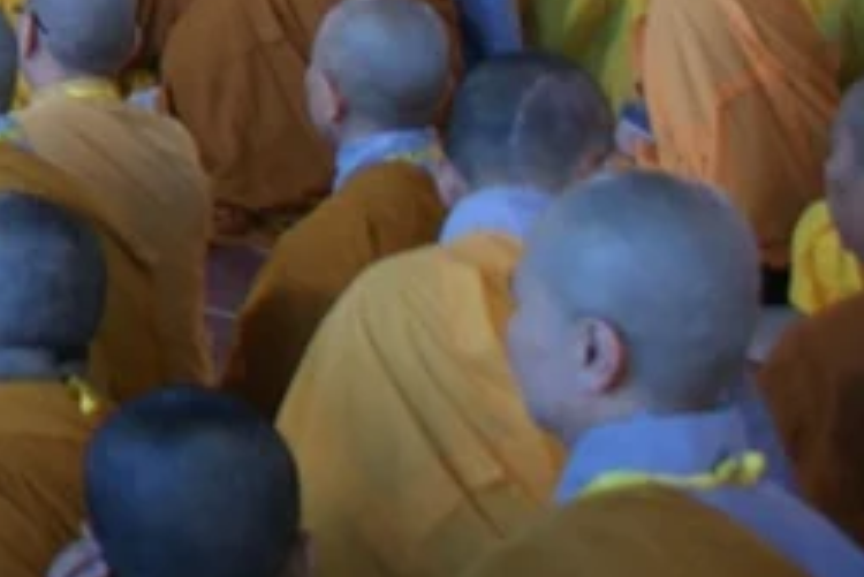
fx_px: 3458
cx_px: -1206
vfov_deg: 8.7
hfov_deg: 11.7
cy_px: -788
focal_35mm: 144
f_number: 4
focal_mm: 20
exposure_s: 1/20
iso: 400
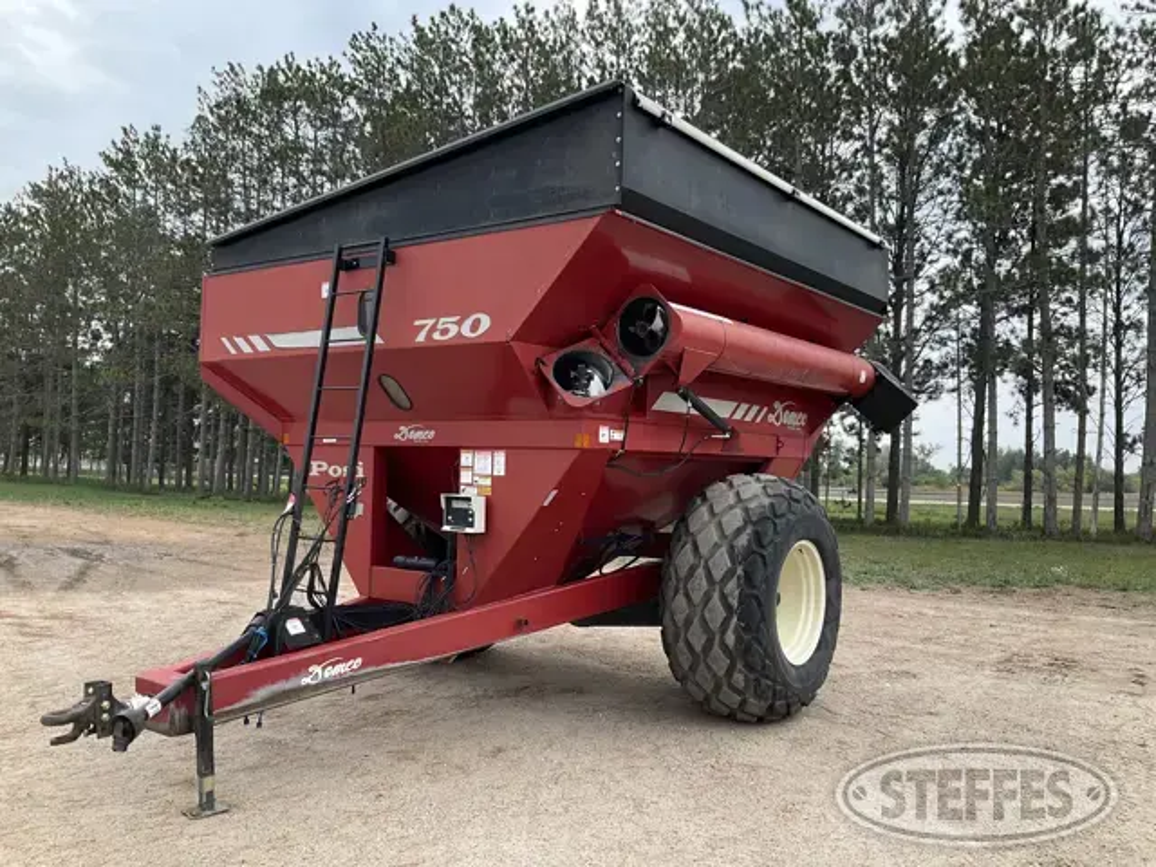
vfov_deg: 48.2
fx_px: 968
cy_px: 434
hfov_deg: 61.7
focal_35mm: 29
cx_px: 578
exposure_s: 1/243
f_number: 1.8
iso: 25
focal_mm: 3
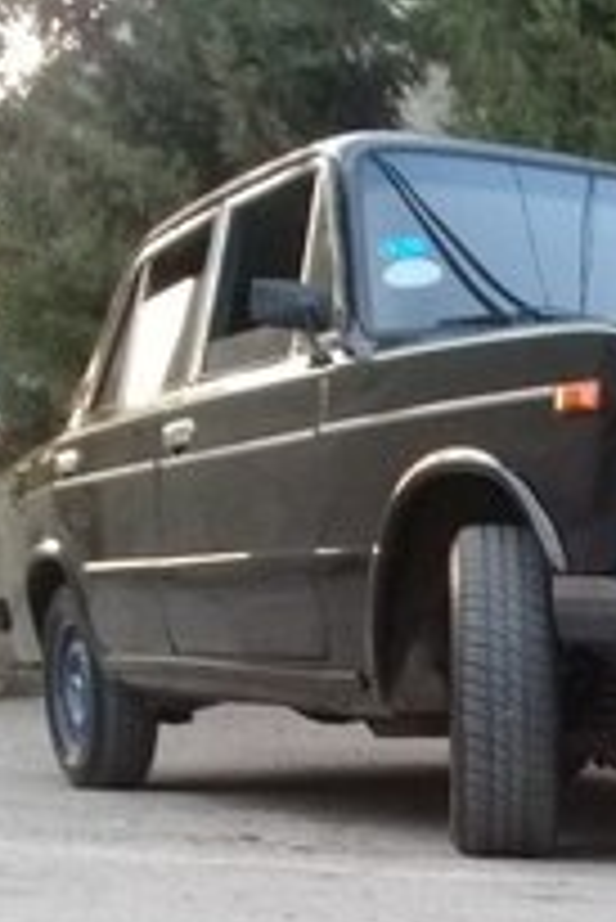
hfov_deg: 16.9
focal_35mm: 78
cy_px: 1093
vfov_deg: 23.8
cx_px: 710
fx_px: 1998
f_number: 2.2
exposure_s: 1/33
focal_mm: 3.3
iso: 125
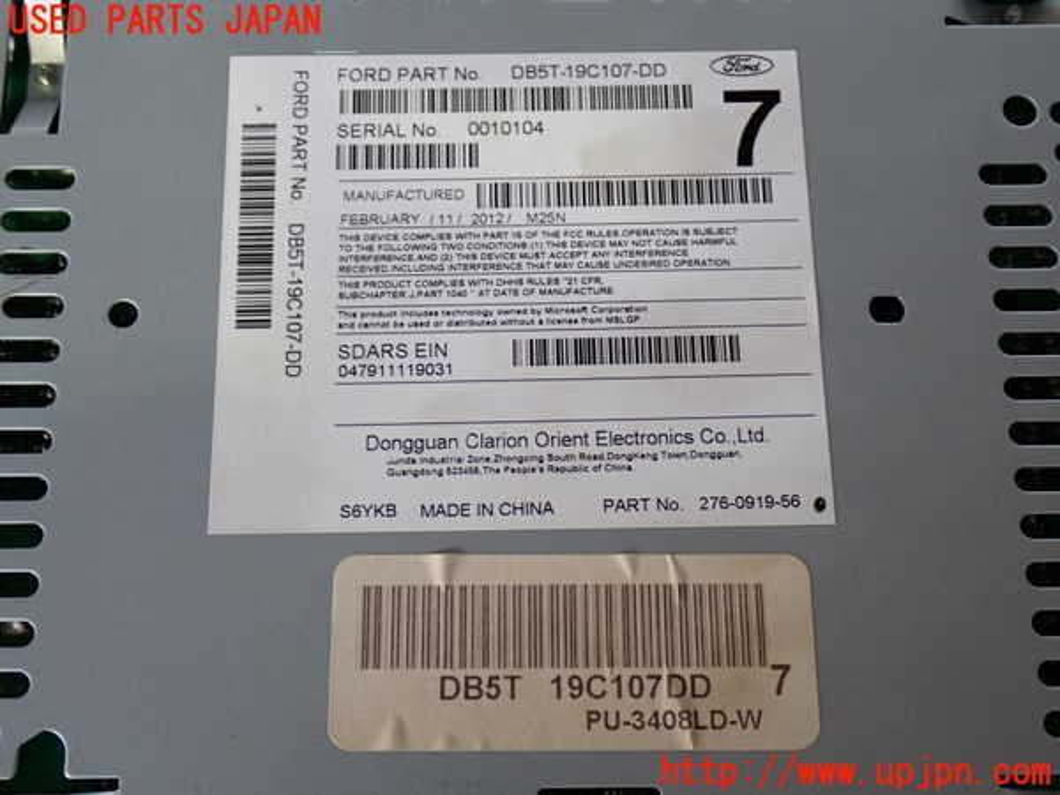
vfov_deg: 30.9
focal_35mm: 47
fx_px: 1439
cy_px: 398
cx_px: 530
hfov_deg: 40.4
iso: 250
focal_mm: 8.4
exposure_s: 1/50
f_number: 3.1
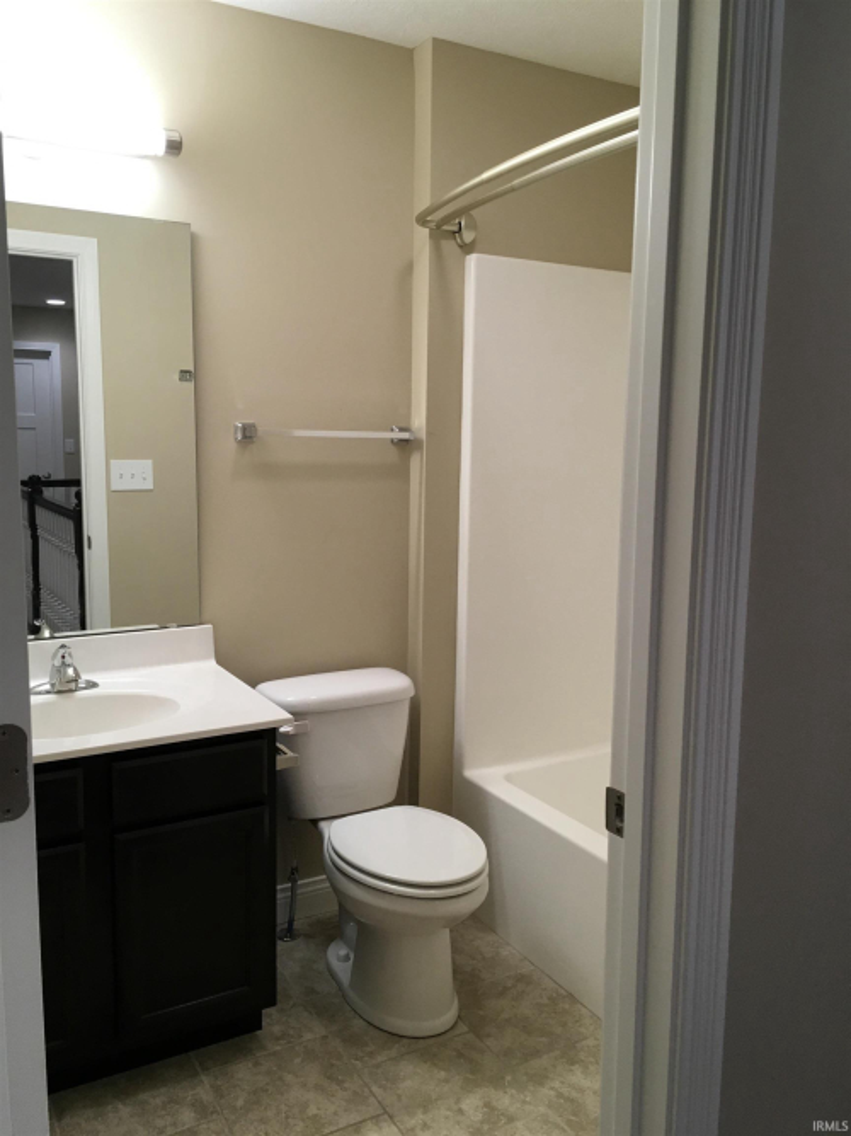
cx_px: 426
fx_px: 951
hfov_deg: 48.2
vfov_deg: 61.7
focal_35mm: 29
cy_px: 568
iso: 40
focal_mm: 4.15
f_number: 2.2
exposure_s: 1/30
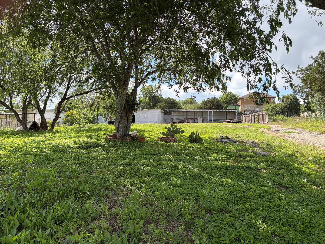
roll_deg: -0.4
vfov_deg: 53.1
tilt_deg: +3.3
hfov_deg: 67.3
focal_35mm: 26
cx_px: 162
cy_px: 122
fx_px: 244
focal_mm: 5.96
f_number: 1.6
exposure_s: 1/2364
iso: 64
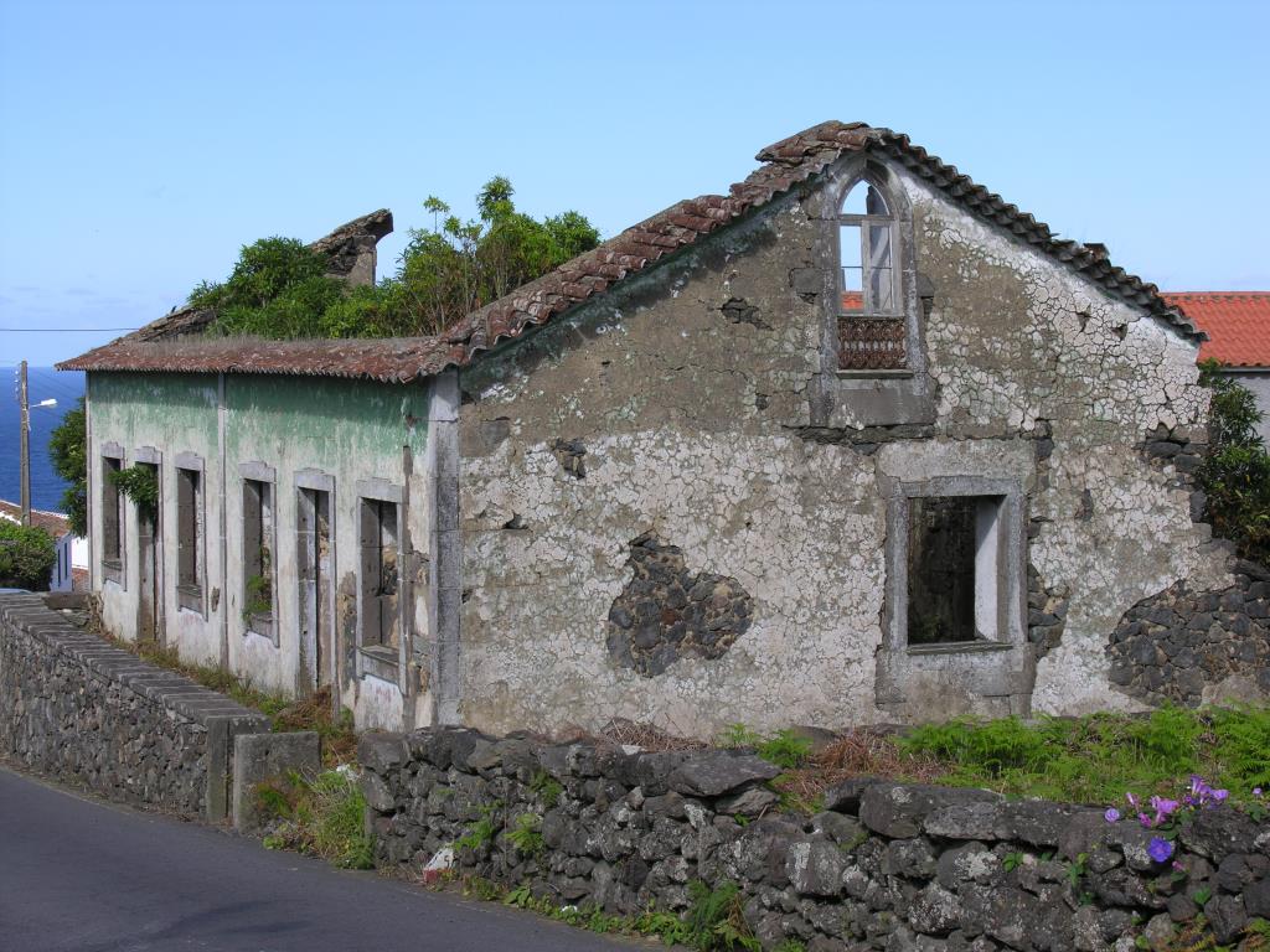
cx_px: 635
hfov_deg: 27.4
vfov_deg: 20.7
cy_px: 476
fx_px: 2605
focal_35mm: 71
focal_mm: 18
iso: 50
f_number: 6.6
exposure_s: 1/176
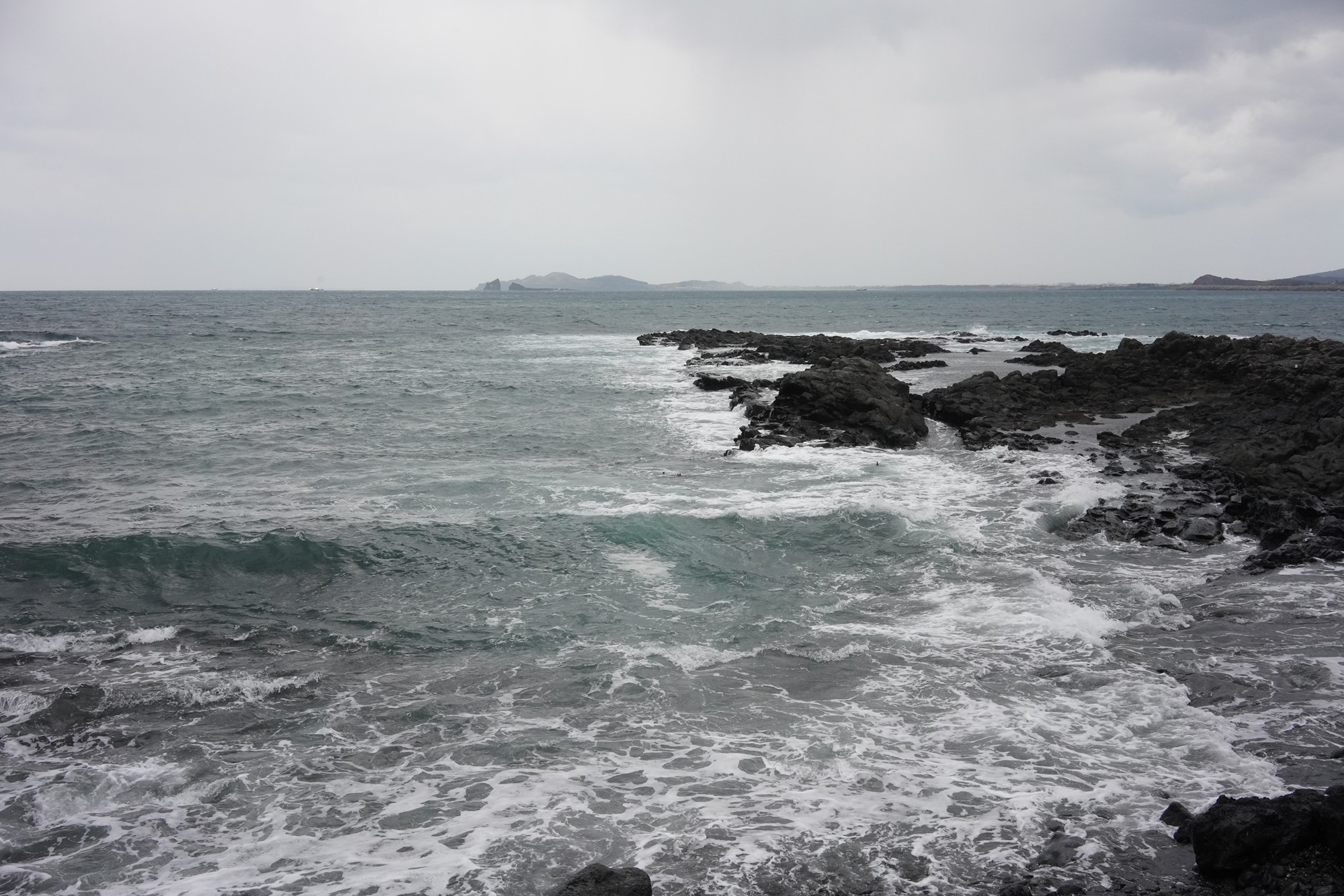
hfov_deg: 54.4
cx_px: 672
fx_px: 1307
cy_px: 448
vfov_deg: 37.9
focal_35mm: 35
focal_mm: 35
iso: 2500
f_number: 14
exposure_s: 1/250
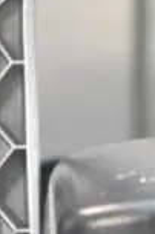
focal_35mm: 362
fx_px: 2343
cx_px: 233
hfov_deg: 3.8
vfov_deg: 5.5
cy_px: 589
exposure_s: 1/160
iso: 6400
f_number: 6.3
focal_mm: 40
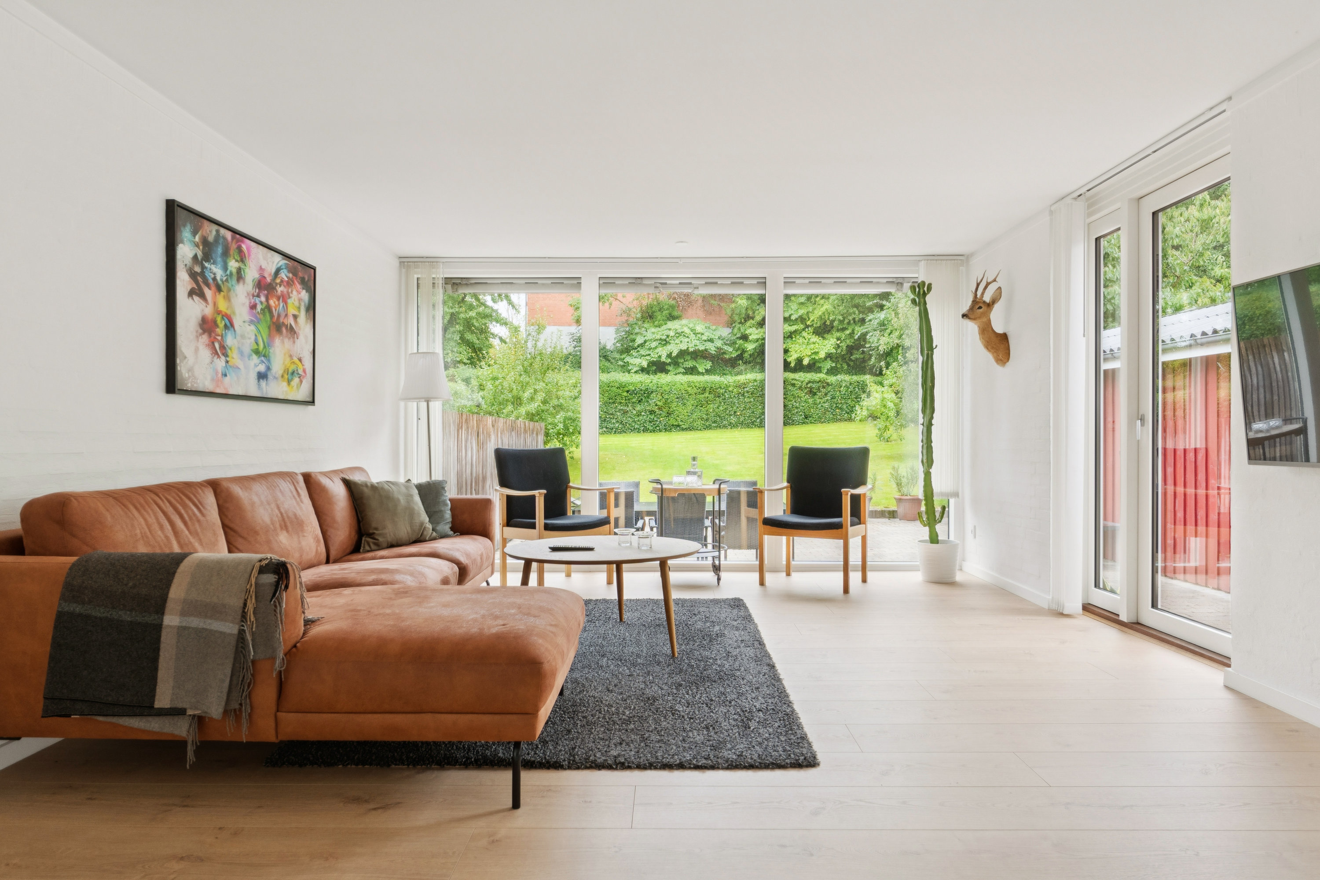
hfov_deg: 75.5
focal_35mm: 23
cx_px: 660
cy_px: 440
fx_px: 852
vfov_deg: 54.6
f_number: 8
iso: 500
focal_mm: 15.5
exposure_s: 1/25
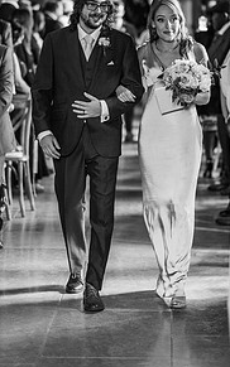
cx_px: 126
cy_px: 114
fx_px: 1343
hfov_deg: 9.8
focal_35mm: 134
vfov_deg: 15.5
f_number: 1.8
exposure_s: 1/200
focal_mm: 85
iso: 800
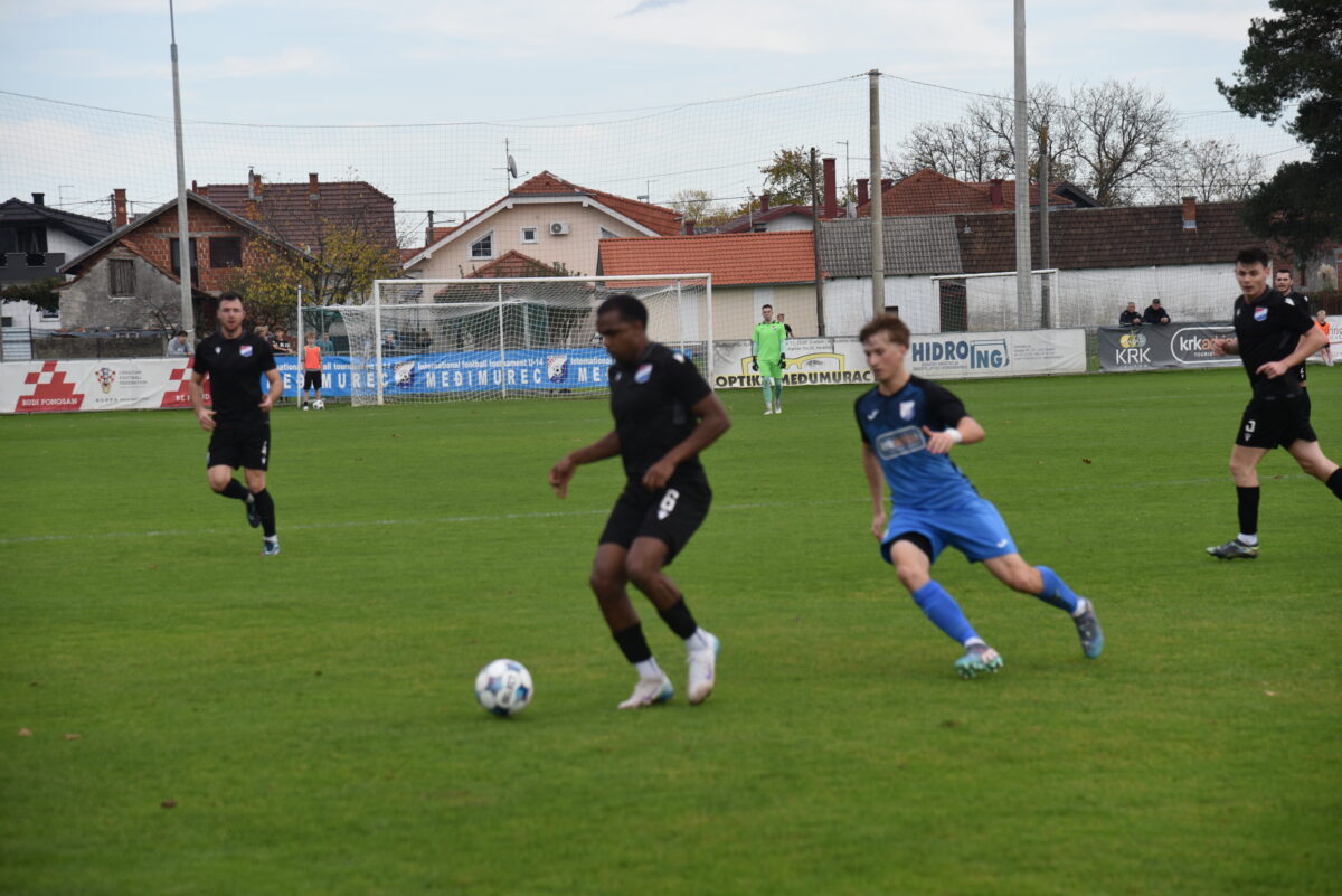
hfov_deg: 17.1
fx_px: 4475
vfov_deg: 11.4
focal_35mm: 120
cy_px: 448
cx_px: 671
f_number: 5.6
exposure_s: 1/500
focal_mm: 120
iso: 250
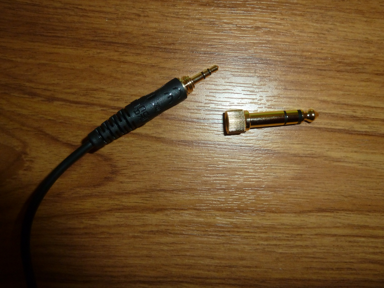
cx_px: 192
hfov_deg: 69.4
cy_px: 144
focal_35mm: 25
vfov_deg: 54.9
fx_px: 277
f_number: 3.3
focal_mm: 4.1
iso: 200
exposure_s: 1/8
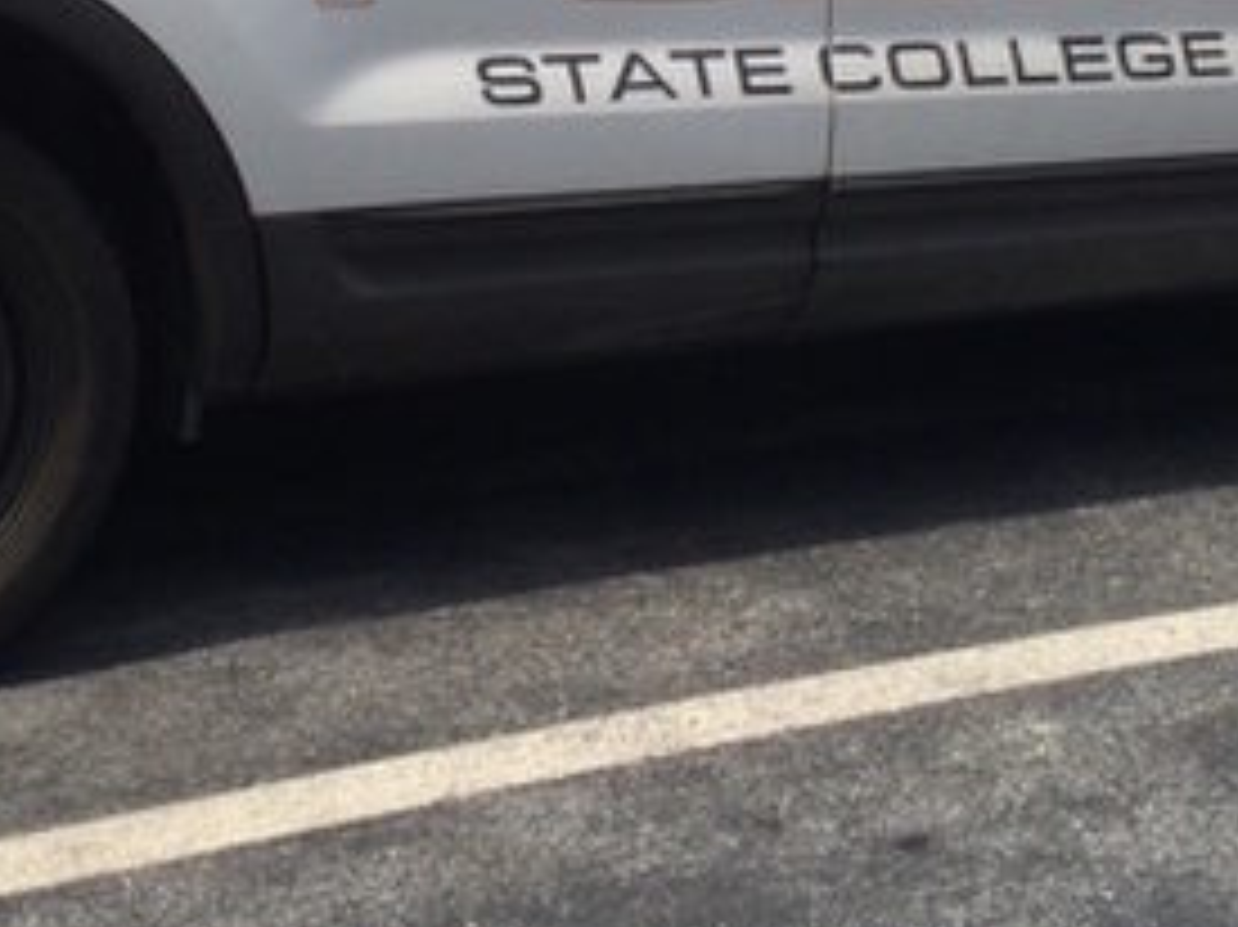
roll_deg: -0.8
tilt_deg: -5.7
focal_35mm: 81
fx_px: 2896
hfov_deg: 24.1
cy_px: -302
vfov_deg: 17.1
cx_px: 455
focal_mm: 4.15
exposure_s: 1/774
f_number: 2.2
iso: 32
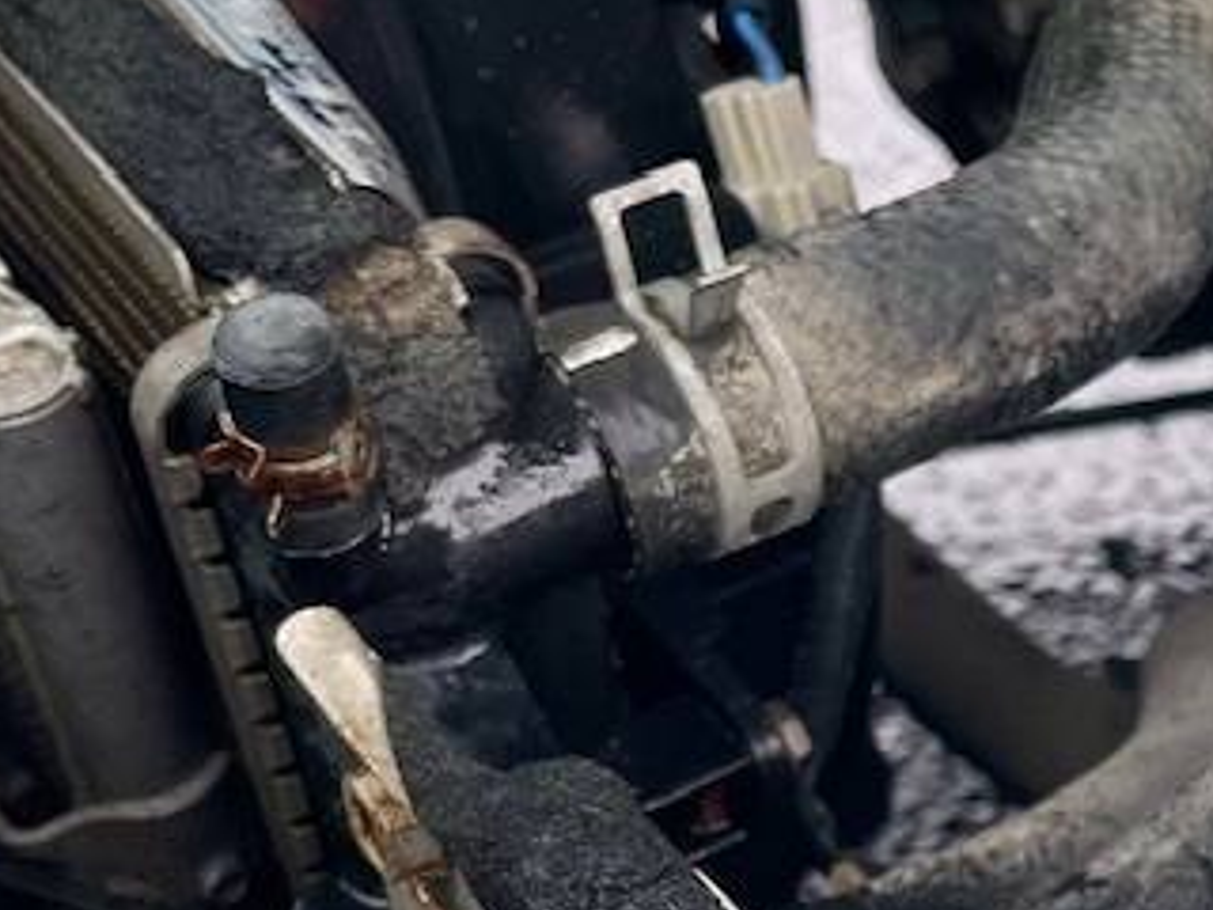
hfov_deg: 18.7
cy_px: 933
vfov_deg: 14.5
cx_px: 1418
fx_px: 3504
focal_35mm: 100
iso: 32
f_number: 1.6
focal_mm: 5.1
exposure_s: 1/540
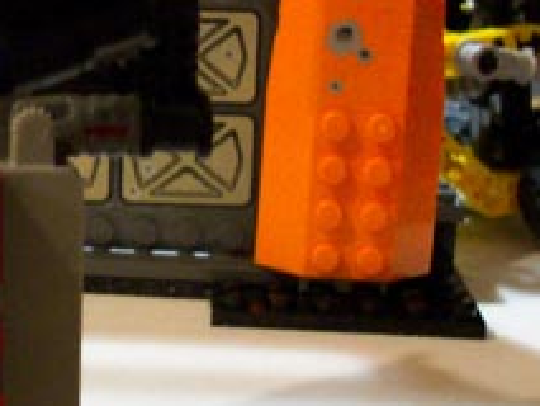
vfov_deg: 11.5
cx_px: -68
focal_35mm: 129
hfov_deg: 14.9
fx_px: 2013
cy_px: 157
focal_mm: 7.5
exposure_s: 1/10
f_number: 2.8
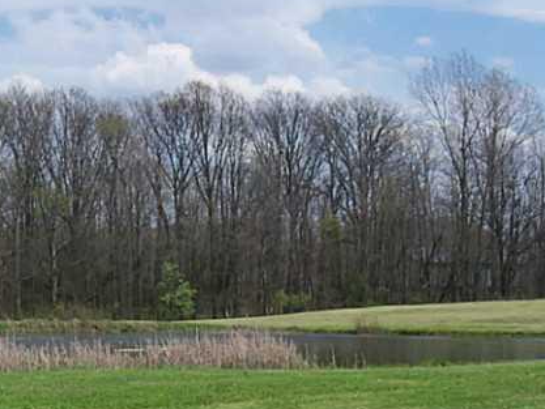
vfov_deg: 15.2
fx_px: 1512
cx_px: 284
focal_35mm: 96
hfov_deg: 20.4
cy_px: 380
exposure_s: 1/800
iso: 80
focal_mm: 8.8
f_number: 3.8
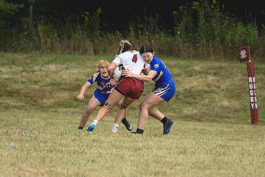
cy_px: 64
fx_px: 6399
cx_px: 220
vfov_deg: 1.6
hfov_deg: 2.4
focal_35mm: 870
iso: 360
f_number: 6
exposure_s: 1/1000
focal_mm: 340
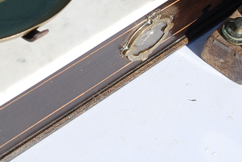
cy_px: 19
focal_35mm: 94
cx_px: 75
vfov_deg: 14.5
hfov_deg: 21.5
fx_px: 633
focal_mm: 24
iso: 100
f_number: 8
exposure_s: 1/250
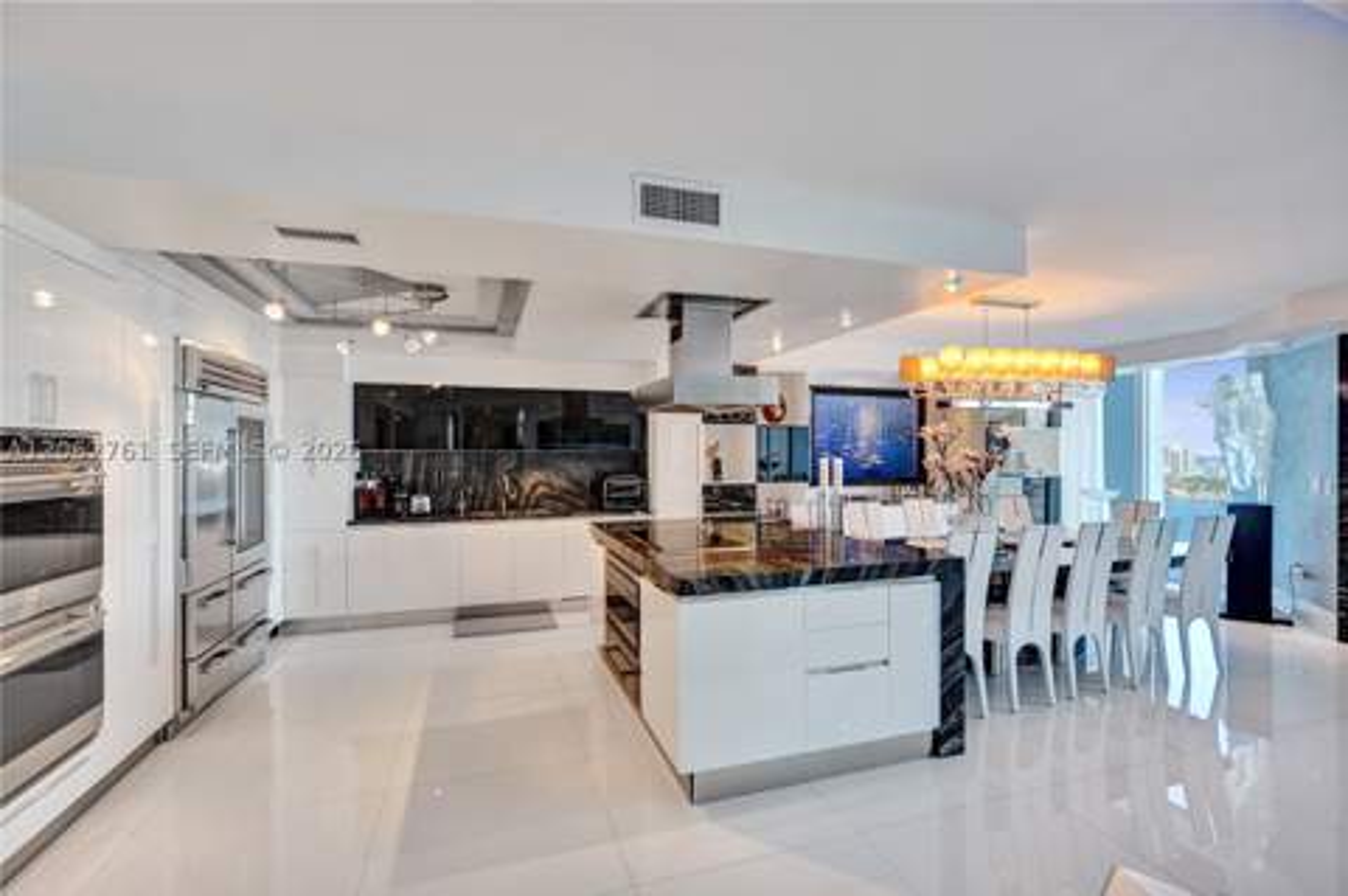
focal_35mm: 16
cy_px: 448
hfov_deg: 96.8
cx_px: 674
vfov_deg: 73.6
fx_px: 598
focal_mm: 16
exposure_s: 1/160
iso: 320
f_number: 4
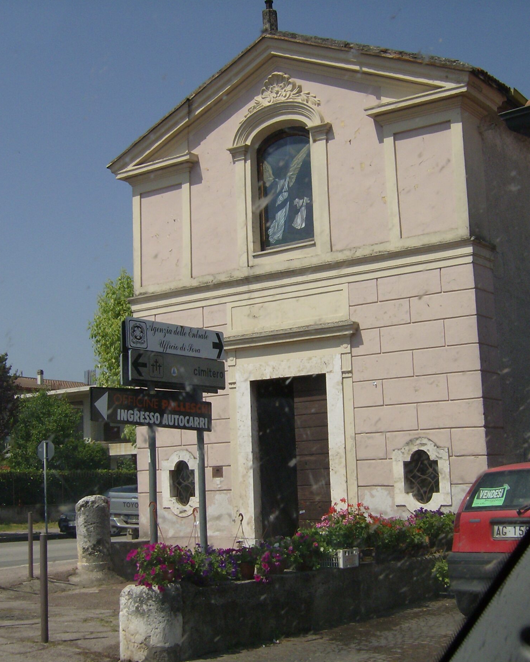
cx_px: 276
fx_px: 941
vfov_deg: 38.8
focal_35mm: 48
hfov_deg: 31.4
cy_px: 334
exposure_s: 1/1163
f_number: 4.7
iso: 100
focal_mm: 6
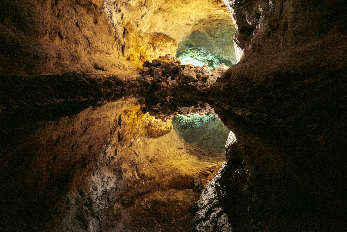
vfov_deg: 41.1
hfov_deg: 58.7
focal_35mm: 32
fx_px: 309
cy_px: 116
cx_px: 174
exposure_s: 1/15
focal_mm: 32
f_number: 3.5
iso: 12800
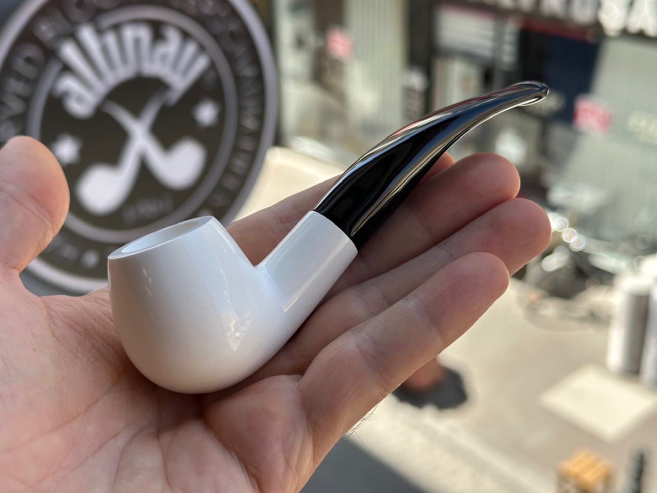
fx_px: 930
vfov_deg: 29.7
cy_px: 243
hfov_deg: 38.9
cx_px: 325
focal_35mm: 49
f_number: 1.78
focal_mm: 6.86
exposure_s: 1/919
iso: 64
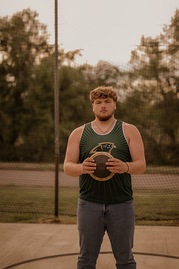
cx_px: 90
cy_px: 134
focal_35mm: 75
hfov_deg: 18.2
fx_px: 559
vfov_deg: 27.0
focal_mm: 50
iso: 125
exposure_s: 1/800
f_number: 1.6
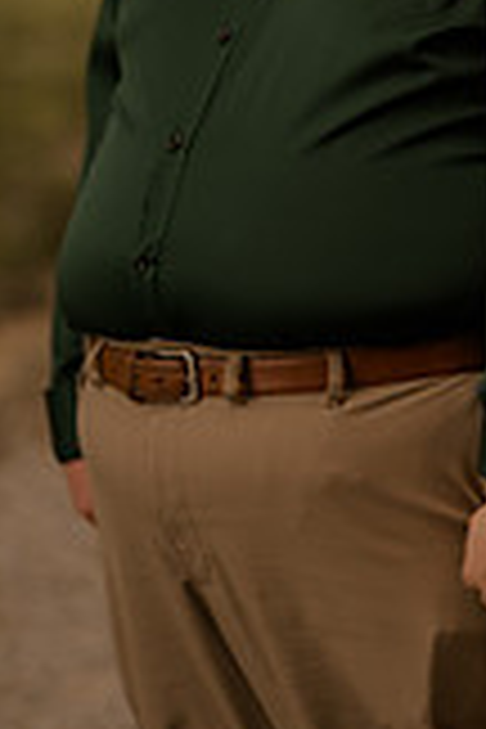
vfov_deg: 8.7
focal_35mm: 236
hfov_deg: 5.8
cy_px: -63
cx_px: 668
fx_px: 4779
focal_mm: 85
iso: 250
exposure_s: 1/2500
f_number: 1.4
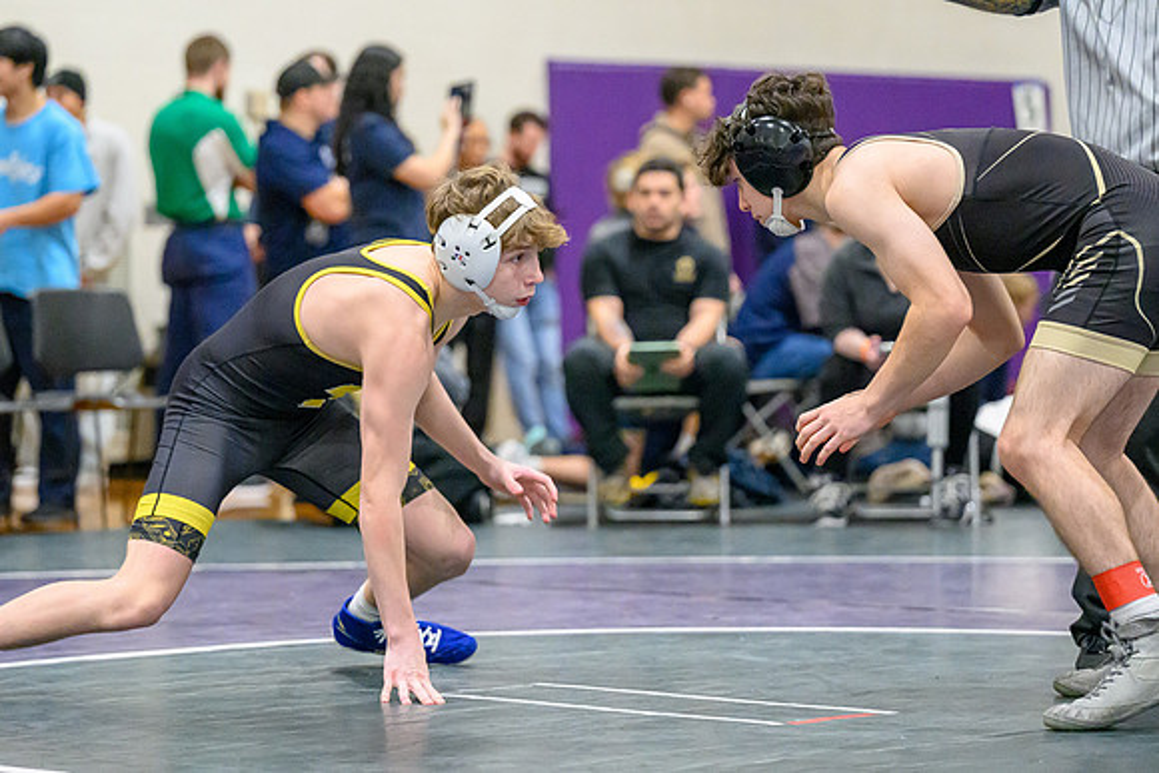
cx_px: 514
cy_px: 320
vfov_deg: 10.5
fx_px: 4192
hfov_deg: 15.7
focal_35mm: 130
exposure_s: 1/800
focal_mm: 105
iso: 12800
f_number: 2.8
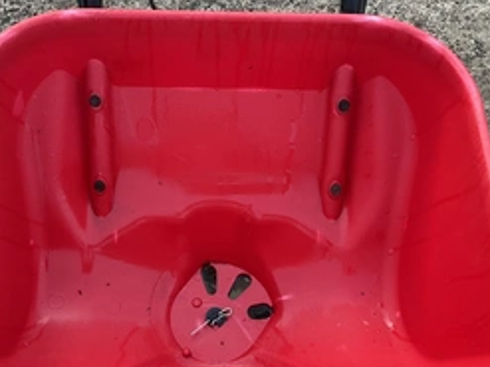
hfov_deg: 40.4
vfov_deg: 30.8
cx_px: 222
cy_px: 208
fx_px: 665
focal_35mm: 47
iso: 64
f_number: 1.8
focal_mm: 3
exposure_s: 1/83
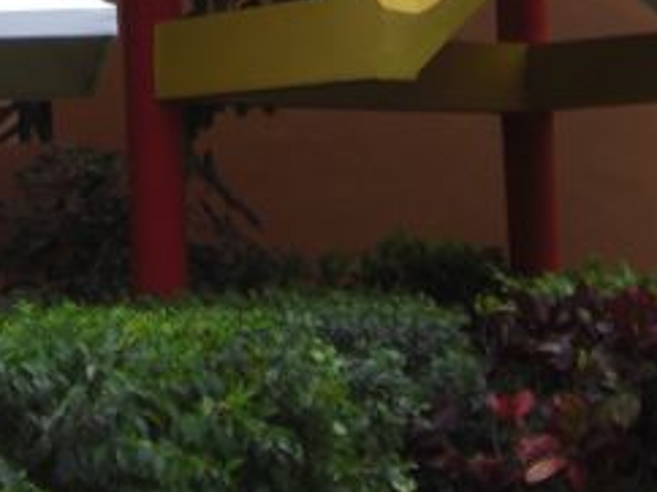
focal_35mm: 161
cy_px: -497
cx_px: 30
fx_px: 3053
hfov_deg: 12.2
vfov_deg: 8.7
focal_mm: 6.2
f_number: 2.7
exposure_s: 1/250
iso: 64
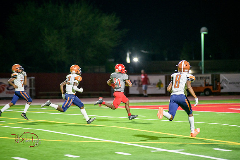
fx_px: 1134
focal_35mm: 170
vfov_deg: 8.1
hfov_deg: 12.1
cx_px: 120
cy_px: 80
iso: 1600
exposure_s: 1/250
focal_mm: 170
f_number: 2.8
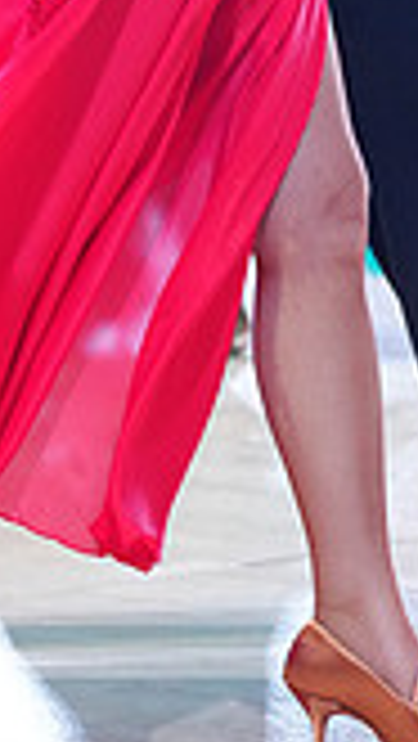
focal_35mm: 283
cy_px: -382
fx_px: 5568
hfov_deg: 4.3
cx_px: 236
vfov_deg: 7.5
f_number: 2.8
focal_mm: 77
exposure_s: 1/500
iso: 1000
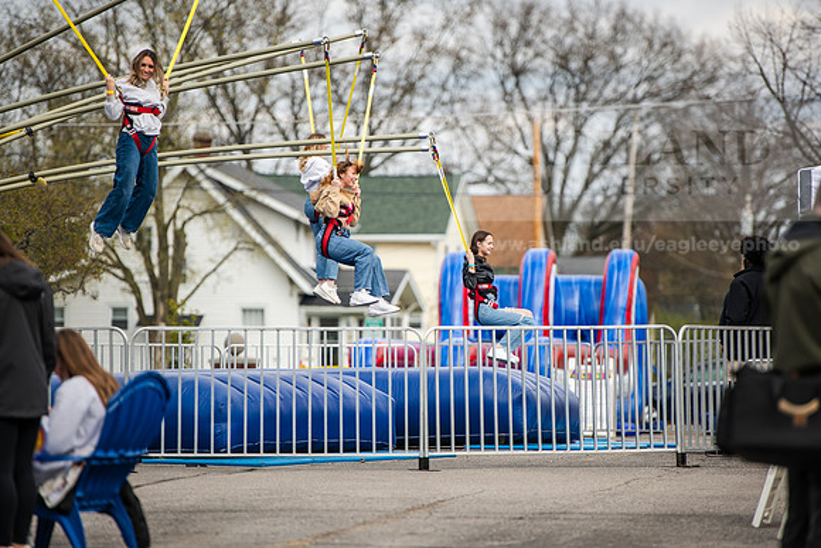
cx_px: 410
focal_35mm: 200
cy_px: 274
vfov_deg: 6.9
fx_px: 4562
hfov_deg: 10.3
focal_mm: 200
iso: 100
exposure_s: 1/800
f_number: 3.2
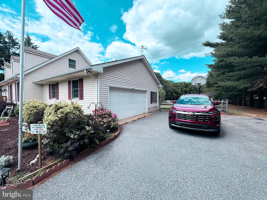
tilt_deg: +1.3
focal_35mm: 14
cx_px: 134
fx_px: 108
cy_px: 100
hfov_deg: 102.1
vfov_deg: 85.7
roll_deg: -2.6
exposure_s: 1/636
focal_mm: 2.22
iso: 64
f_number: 2.2
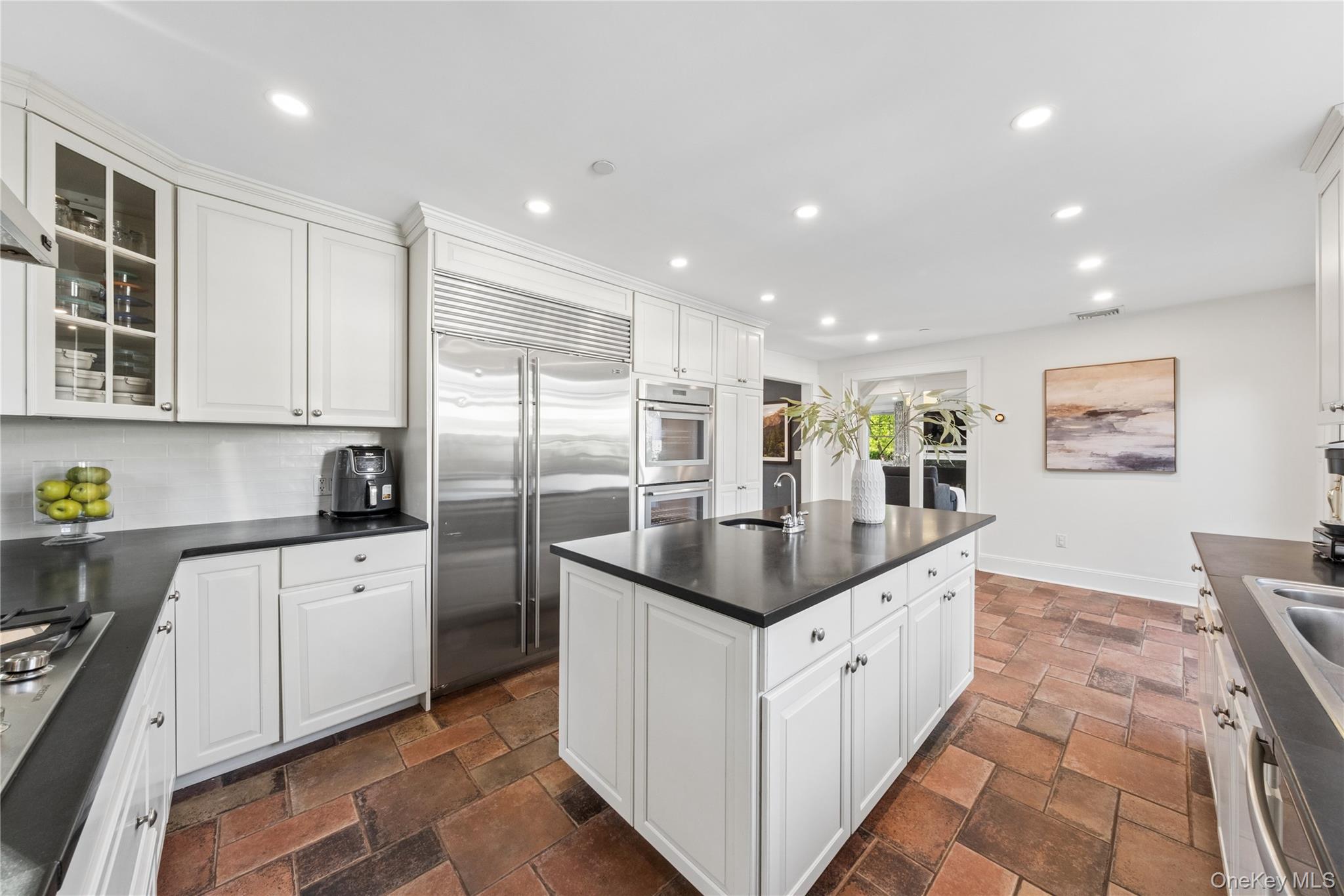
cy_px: 448
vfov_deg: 90.0
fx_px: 448
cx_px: 672
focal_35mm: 12
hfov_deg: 112.6
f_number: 10
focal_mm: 8
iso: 320
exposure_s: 1/8
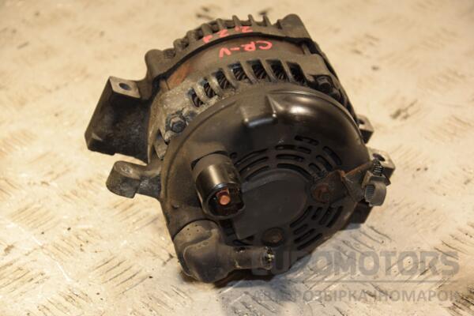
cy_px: 158
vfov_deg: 12.2
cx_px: 237
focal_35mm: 112
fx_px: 1481
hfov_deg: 18.2
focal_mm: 75
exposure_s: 1/125
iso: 800
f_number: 5.3
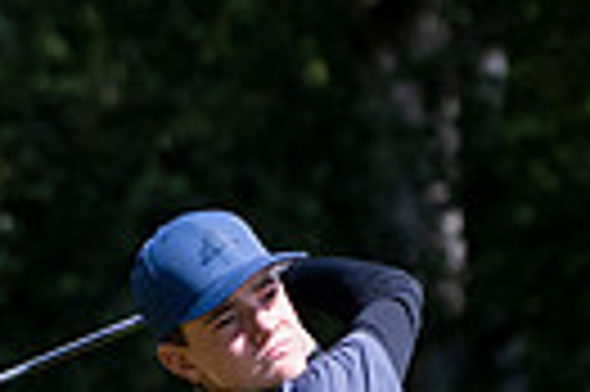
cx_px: 306
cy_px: 849
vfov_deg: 0.8
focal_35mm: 1661
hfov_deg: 1.2
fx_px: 27188
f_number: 5.6
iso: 800
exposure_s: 1/2000
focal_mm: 250
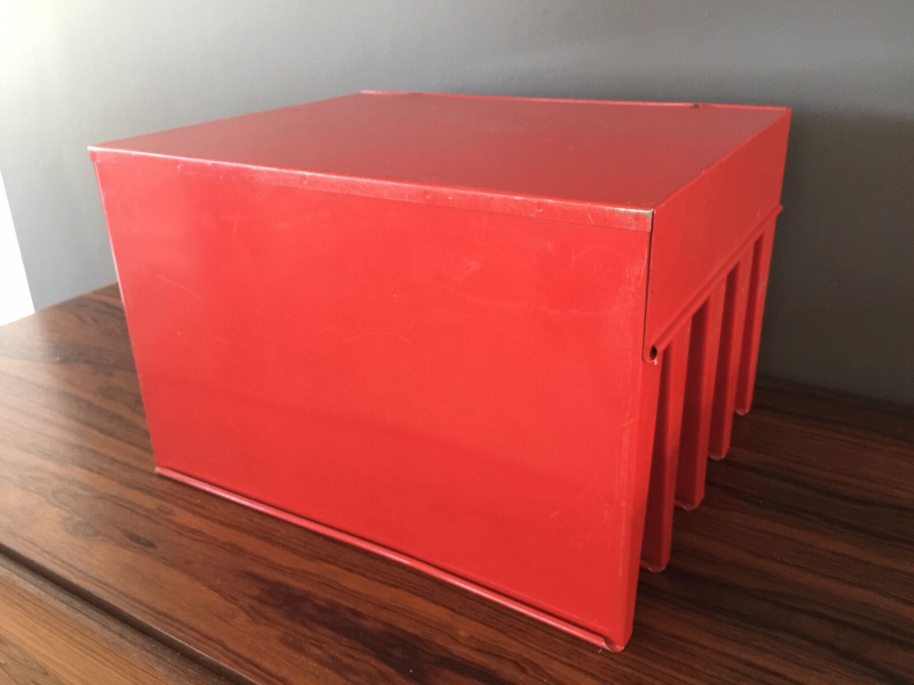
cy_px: 342
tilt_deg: -24.6
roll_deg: +1.0
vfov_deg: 48.2
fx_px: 766
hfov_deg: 61.7
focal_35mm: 29
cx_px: 457
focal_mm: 4.15
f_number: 2.2
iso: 125
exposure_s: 1/8
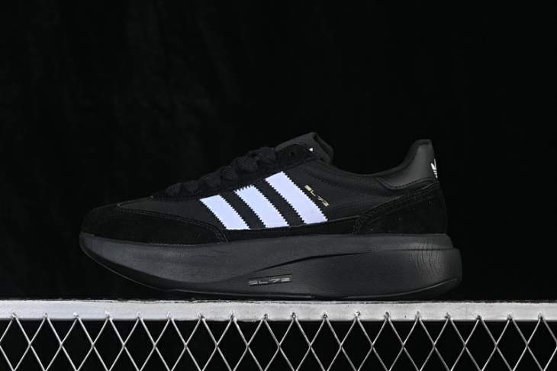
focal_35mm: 75
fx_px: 1160
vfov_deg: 18.2
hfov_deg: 27.0
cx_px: 278
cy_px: 186
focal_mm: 50
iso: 160
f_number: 6.3
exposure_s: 1/60
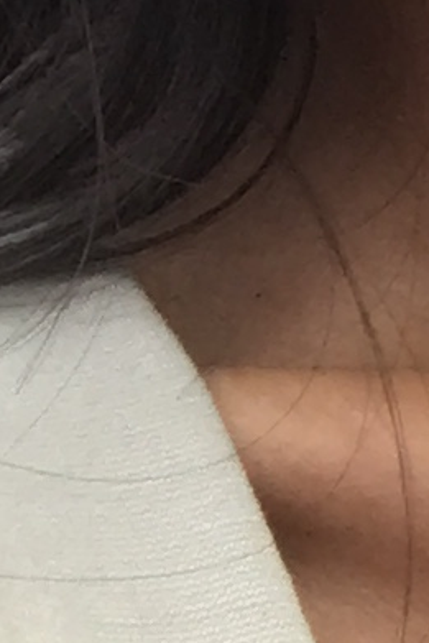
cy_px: -225
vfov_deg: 7.7
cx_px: 1631
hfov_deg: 4.8
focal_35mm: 263
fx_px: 4697
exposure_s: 1/419
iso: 25
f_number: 2.2
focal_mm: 2.87
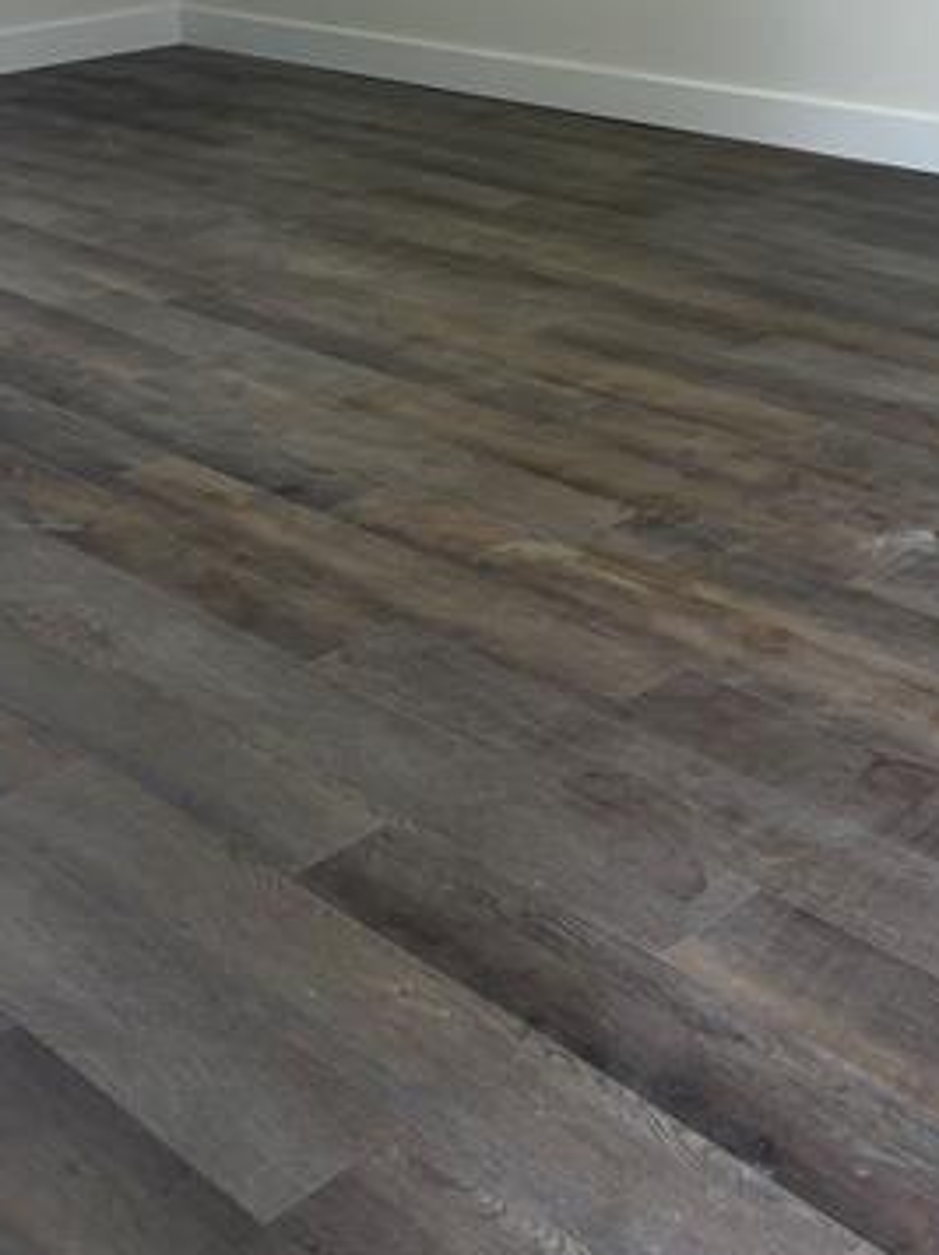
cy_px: 74
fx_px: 2029
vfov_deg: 32.3
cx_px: 647
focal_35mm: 56
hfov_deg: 25.9
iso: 64
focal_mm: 5.96
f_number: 1.6
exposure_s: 1/170
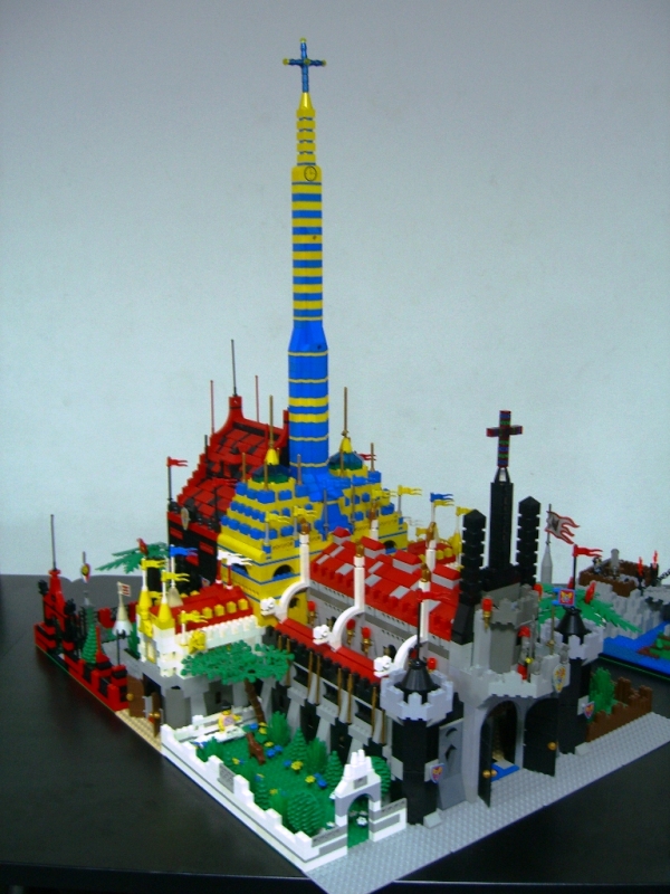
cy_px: 447
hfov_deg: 37.7
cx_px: 335
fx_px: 981
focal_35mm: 38
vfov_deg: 49.0
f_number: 2.8
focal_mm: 7.9
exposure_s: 1/8
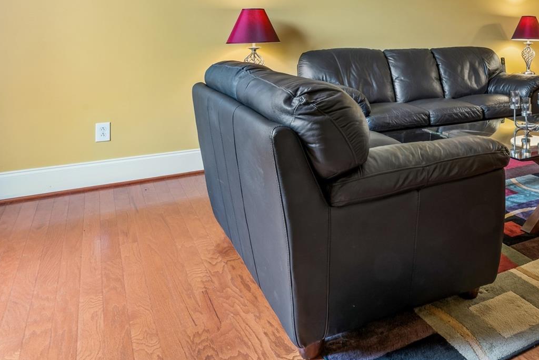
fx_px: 494
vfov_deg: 37.2
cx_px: 459
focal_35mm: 33
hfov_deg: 52.1
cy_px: 30
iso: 100
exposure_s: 1.3
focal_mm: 16.5
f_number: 13
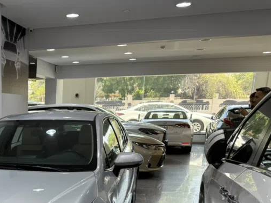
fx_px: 383
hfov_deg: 35.2
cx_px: -2
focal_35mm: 49
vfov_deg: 27.8
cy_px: 207
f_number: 1.78
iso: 100
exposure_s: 1/440
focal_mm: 6.76
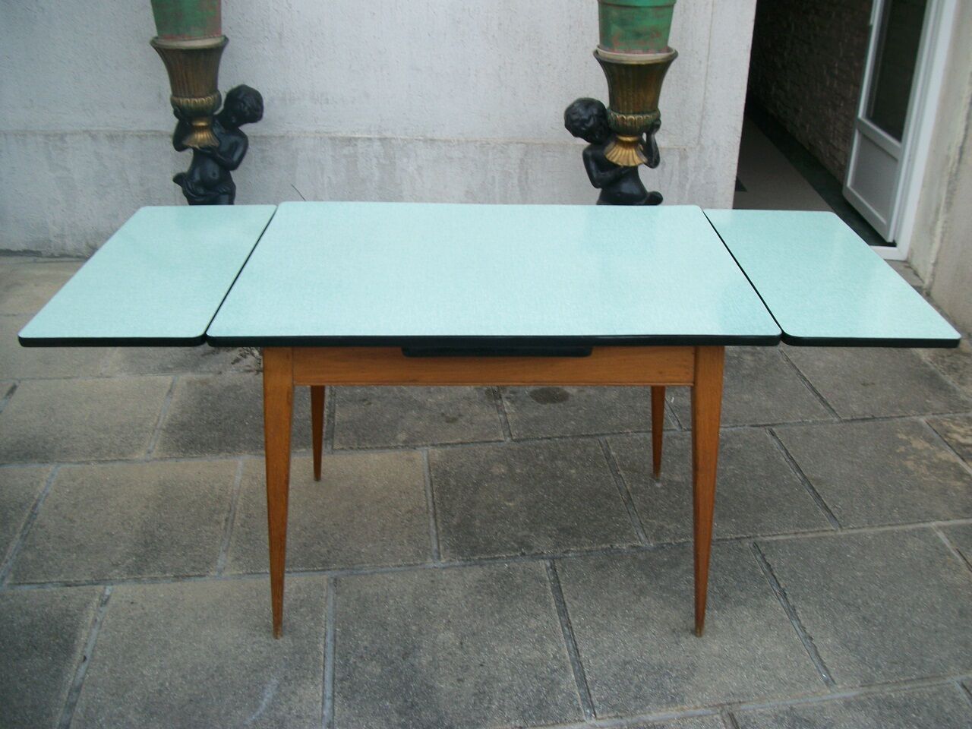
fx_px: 899
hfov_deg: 56.8
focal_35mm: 32
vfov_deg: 44.2
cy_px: 364
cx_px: 486
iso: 80
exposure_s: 1/40
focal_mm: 5.7
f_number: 2.9
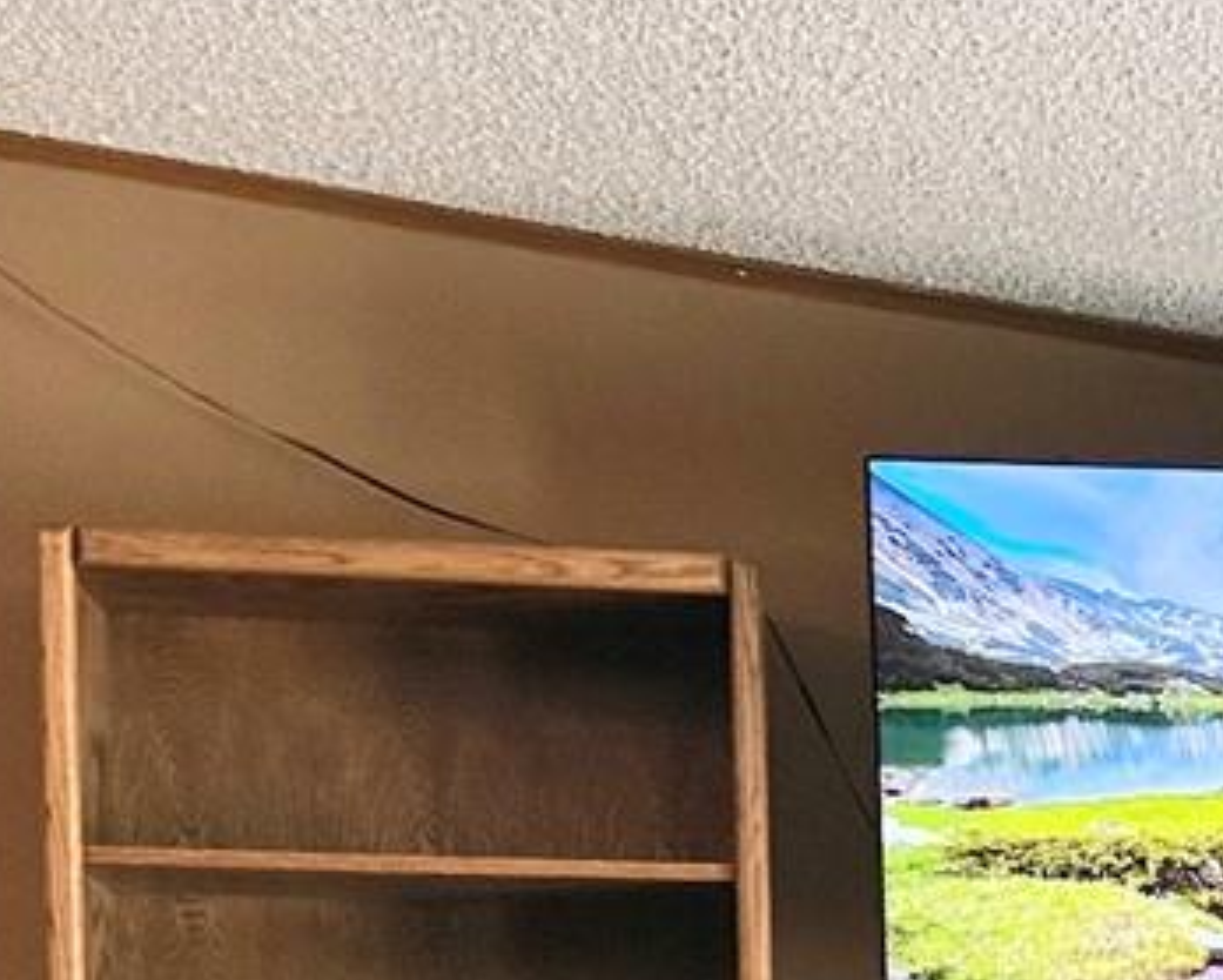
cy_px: 1407
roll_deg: -0.1
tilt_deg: -3.8
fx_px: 3911
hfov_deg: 16.7
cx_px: 1642
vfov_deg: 13.6
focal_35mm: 108
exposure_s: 1/120
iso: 80
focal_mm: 6.86
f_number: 1.78
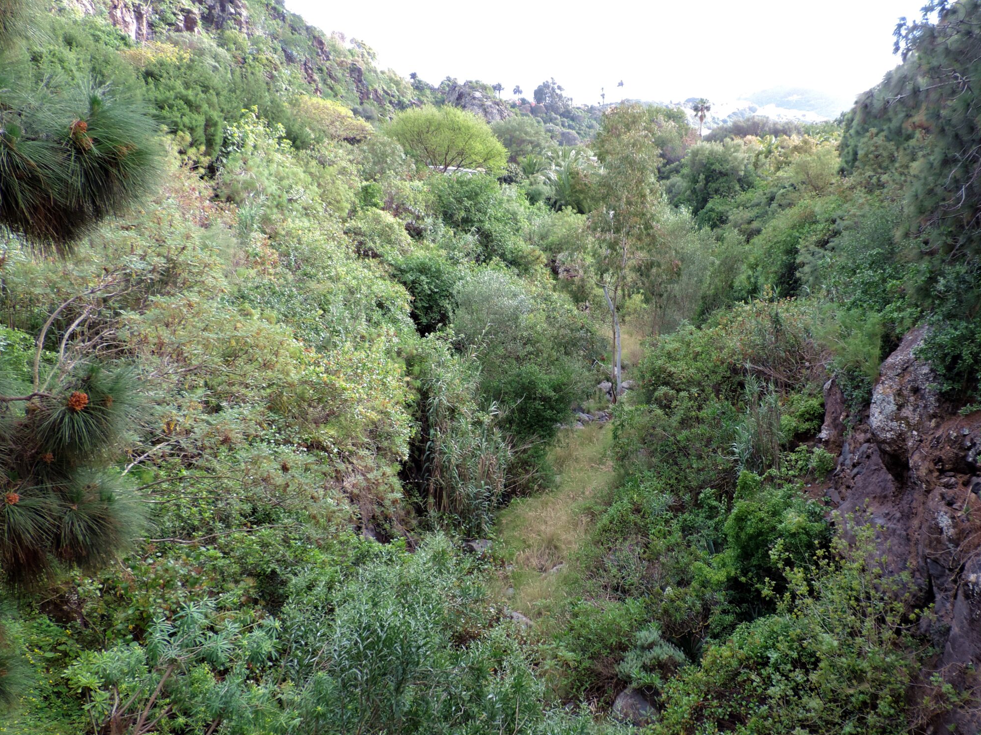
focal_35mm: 31
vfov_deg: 45.4
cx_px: 599
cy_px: 390
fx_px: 878
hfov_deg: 57.8
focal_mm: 4.3
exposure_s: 1/100
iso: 80
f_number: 3
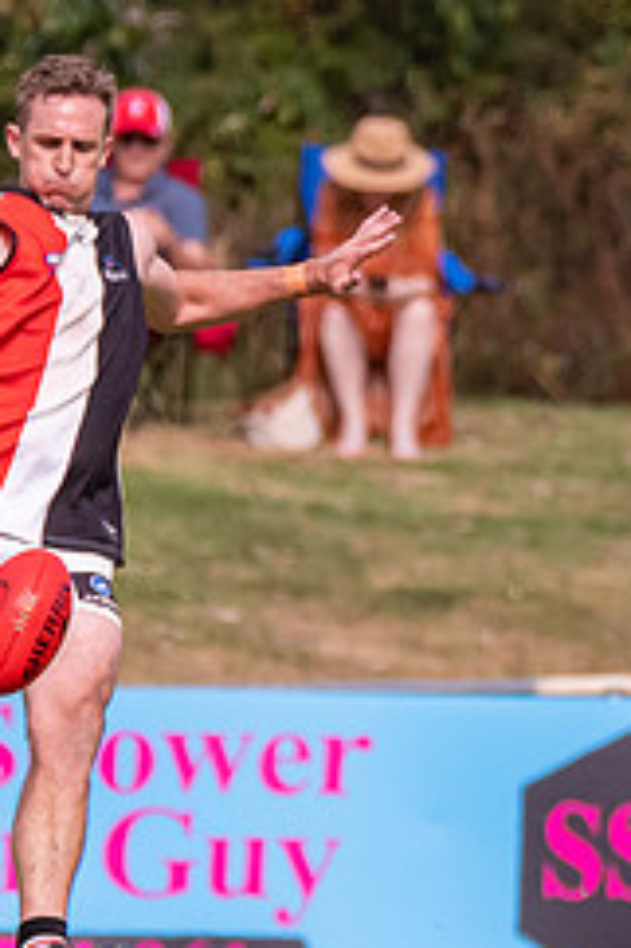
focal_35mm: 1816
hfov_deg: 0.8
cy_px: 439
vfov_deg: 1.1
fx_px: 47810
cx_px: 105
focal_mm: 400
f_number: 6.3
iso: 800
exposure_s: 1/3200
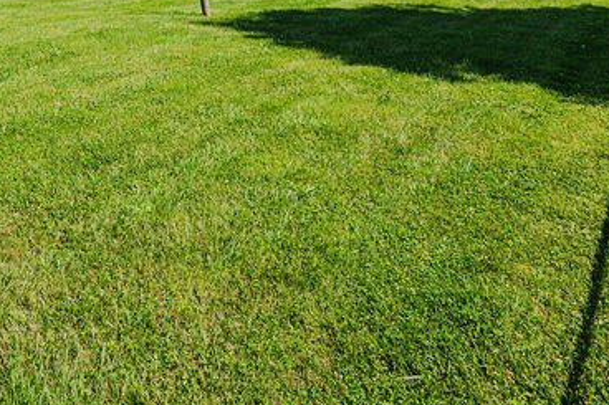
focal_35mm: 39
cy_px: -65
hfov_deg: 45.5
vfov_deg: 29.9
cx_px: 76
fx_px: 659
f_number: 4
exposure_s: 1/200
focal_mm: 14
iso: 40
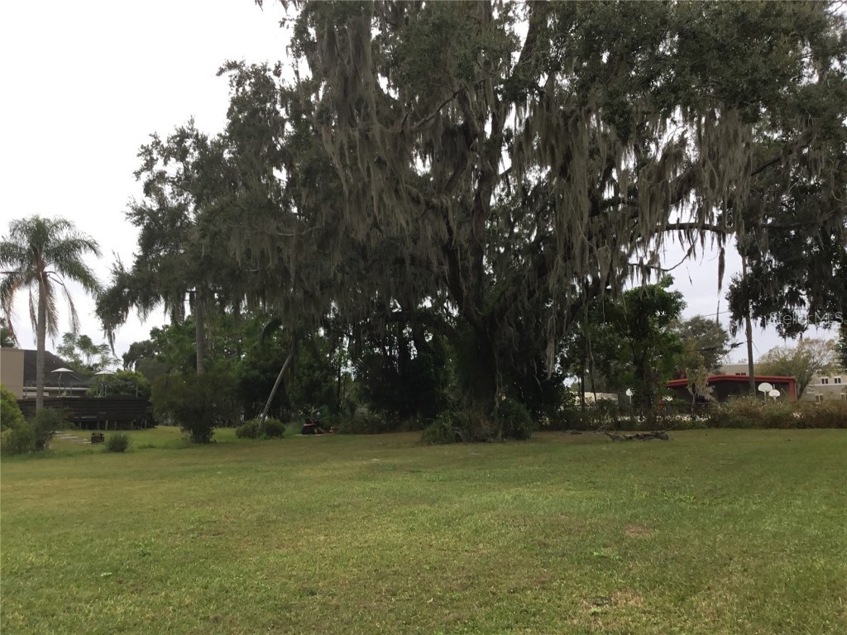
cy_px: 318
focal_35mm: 31
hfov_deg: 58.4
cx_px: 424
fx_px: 759
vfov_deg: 45.4
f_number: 2.4
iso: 25
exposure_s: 1/215
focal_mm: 3.3
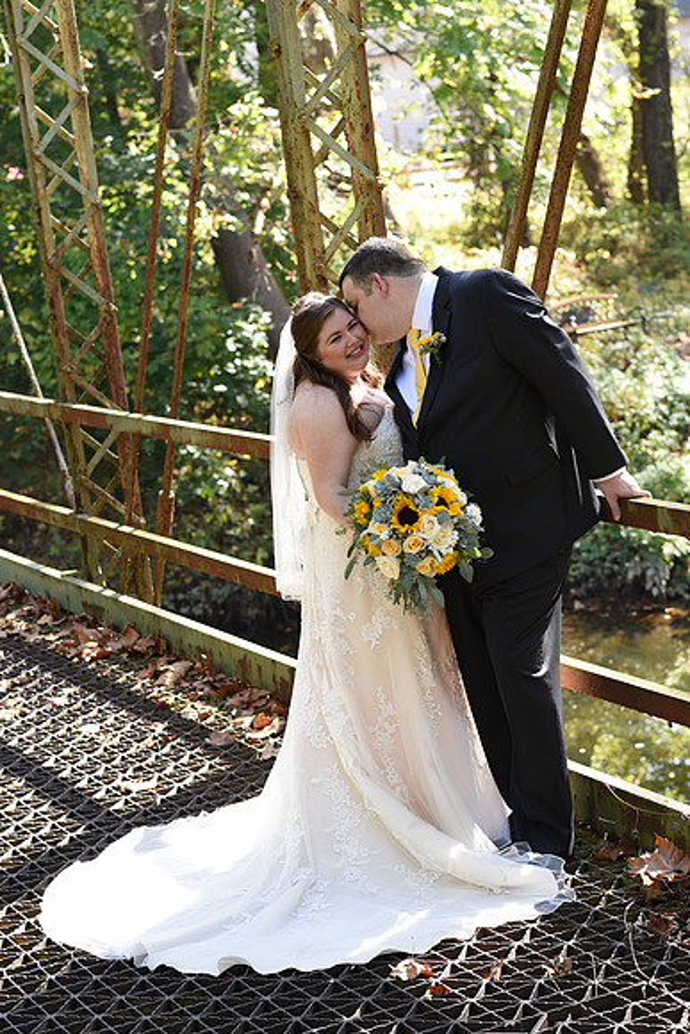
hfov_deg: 16.1
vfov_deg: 23.9
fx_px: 2442
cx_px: 345
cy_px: 517
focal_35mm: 85
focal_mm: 85
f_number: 5.6
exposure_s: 1/200
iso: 500
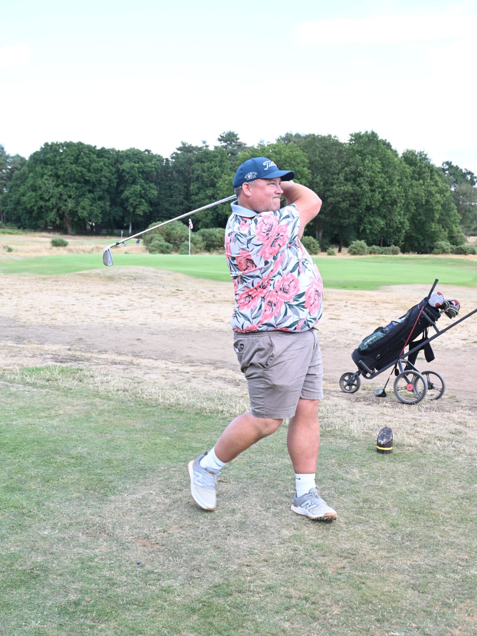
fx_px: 772
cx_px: 242
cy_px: 303
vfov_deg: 44.8
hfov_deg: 34.3
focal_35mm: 42
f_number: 8
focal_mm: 38
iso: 200
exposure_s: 1/100
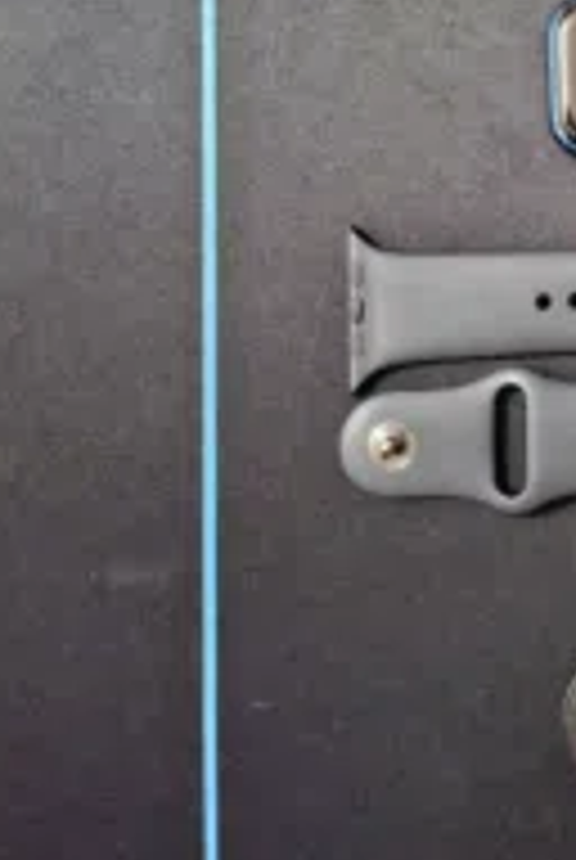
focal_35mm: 50
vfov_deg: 37.9
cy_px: 158
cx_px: 630
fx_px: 1196
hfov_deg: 25.2
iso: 1250
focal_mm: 5.54
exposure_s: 1/17
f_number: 1.8
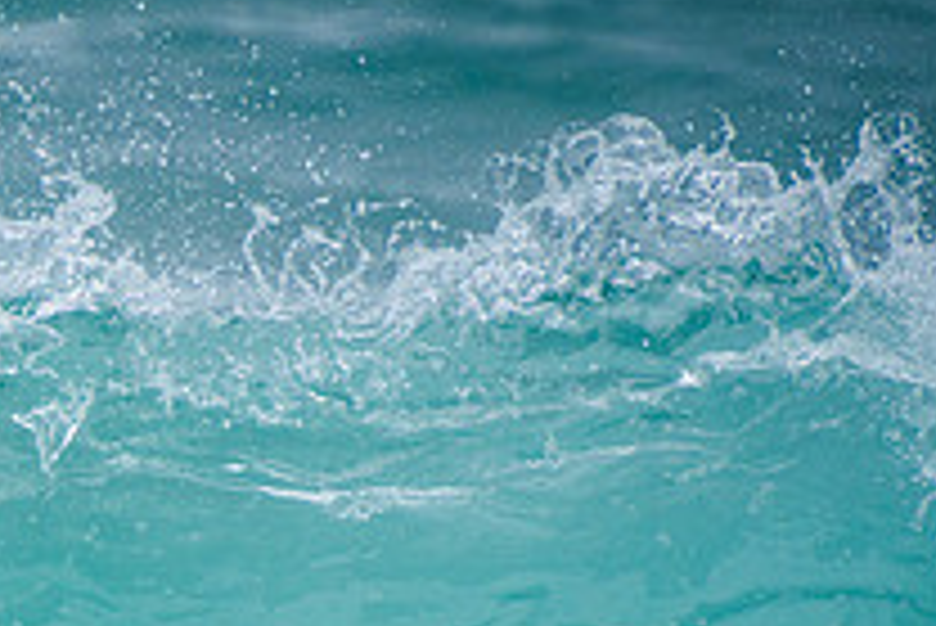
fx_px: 43475
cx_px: -184
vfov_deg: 0.8
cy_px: 655
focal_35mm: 1671
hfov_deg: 1.2
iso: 450
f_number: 5.6
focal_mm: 400
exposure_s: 1/2000
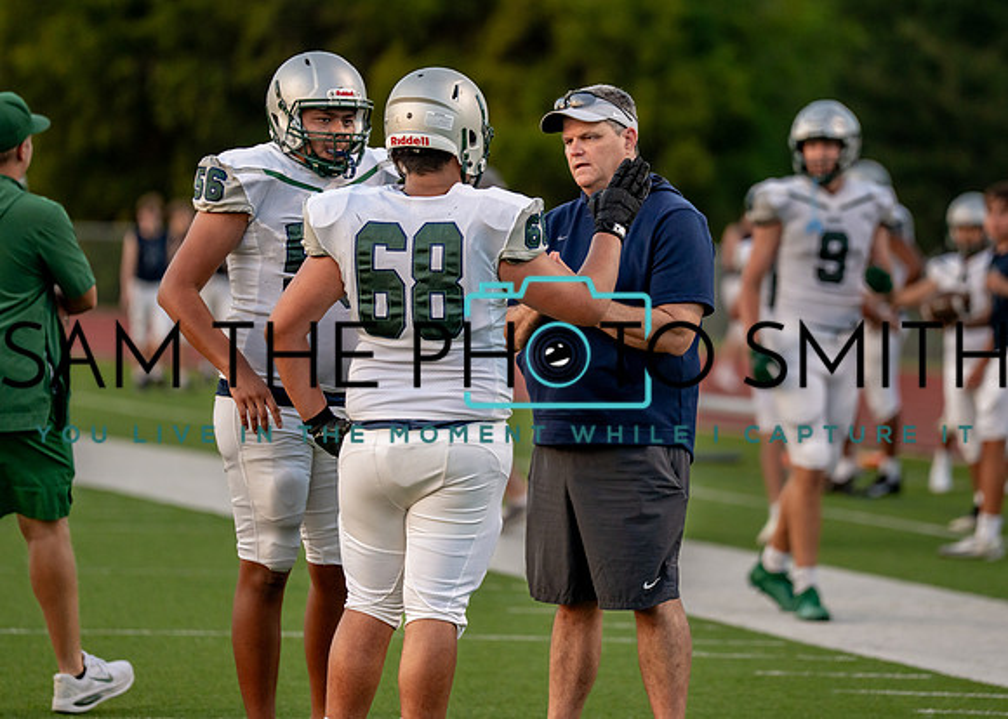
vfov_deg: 5.4
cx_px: 591
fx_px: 7575
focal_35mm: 265
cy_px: 270
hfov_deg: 7.6
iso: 1000
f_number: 2.8
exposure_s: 1/1000
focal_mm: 200
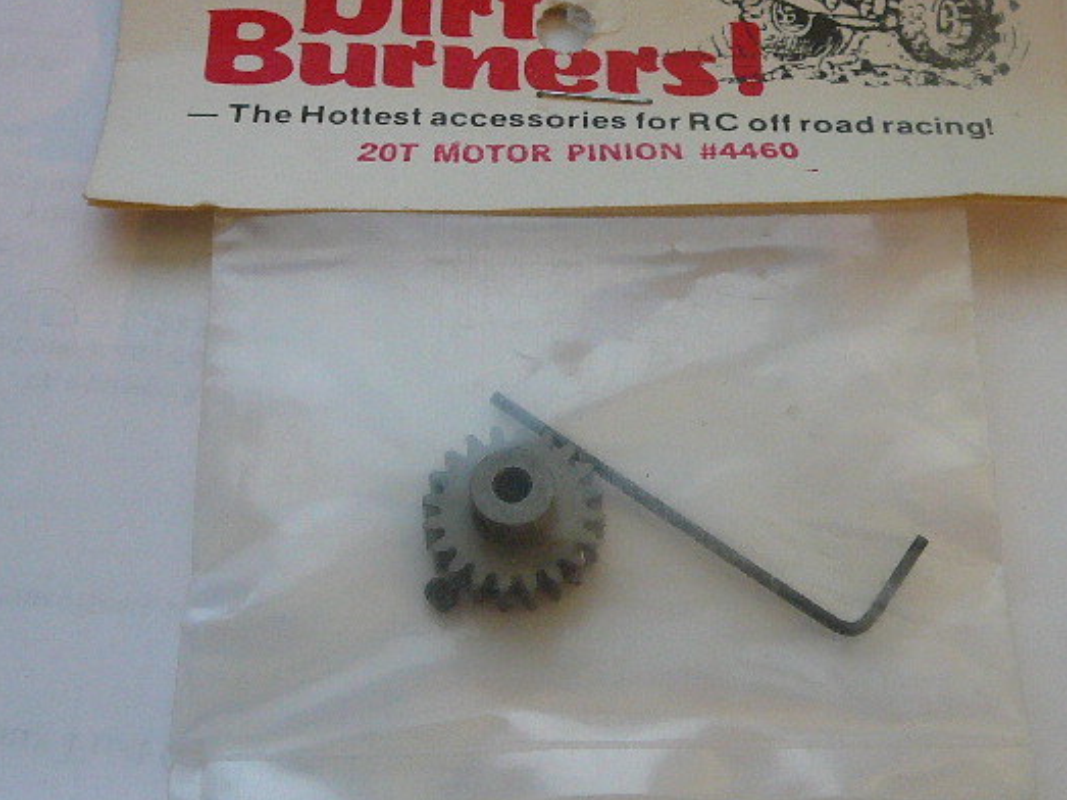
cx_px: 545
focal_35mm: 60
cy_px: 349
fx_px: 1849
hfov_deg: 32.2
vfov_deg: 24.4
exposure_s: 1/10
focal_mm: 5.8
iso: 200
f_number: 3
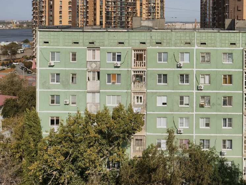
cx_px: 193
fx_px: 284
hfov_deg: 44.7
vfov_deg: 34.3
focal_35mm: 40
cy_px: 25
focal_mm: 6.54
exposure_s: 1/3378
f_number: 1.57
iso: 72
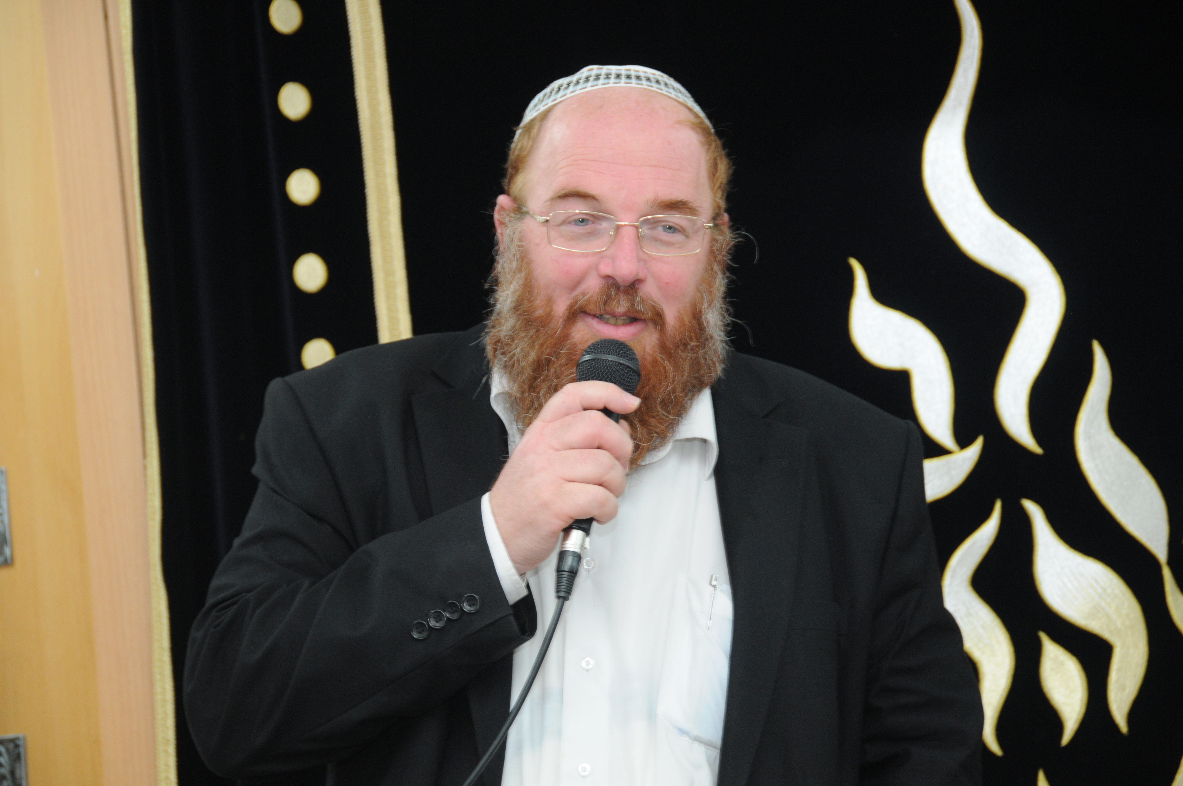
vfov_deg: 10.1
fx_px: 4431
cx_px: 592
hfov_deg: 15.2
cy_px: 393
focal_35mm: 135
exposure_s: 1/50
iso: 720
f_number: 5.3
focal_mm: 90
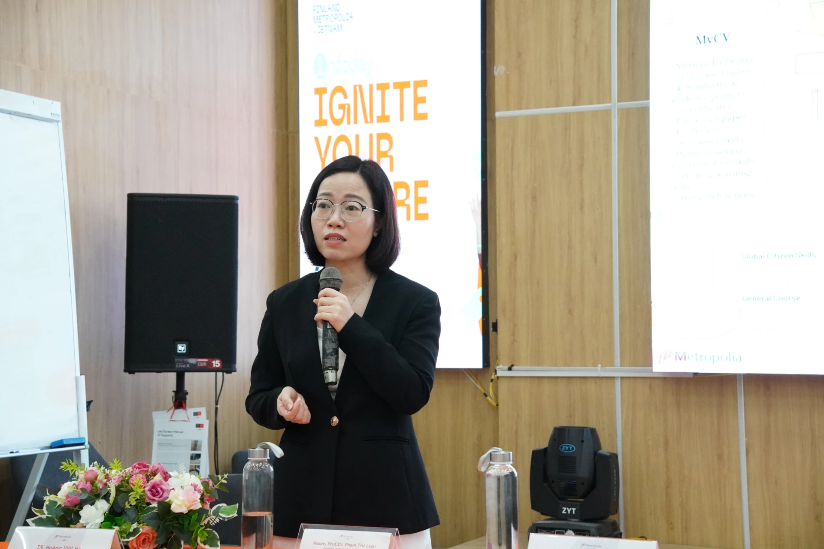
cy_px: 274
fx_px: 1538
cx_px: 412
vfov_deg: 20.3
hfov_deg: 30.0
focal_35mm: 67
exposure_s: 1/200
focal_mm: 44.8
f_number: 5.6
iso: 5000
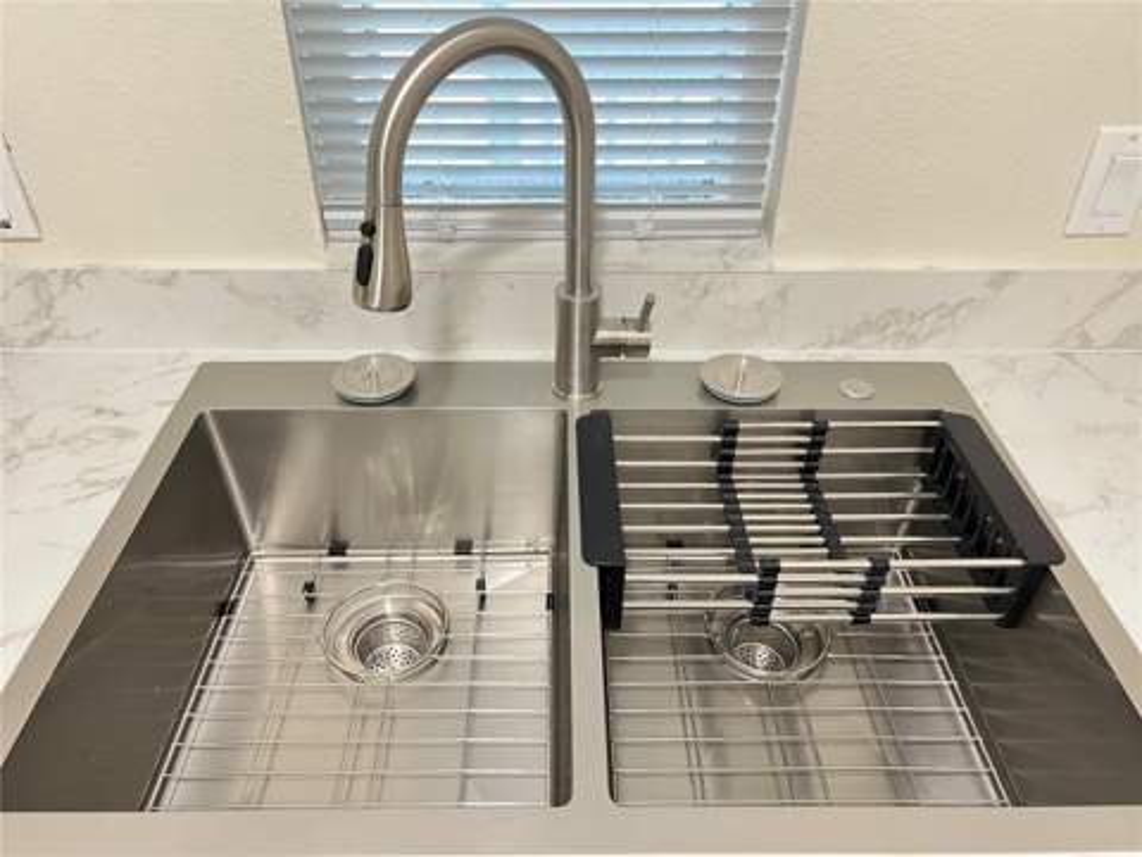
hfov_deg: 67.3
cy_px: 428
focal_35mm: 26
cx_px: 571
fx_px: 858
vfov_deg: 53.1
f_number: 1.5
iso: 250
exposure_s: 1/60
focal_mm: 5.7
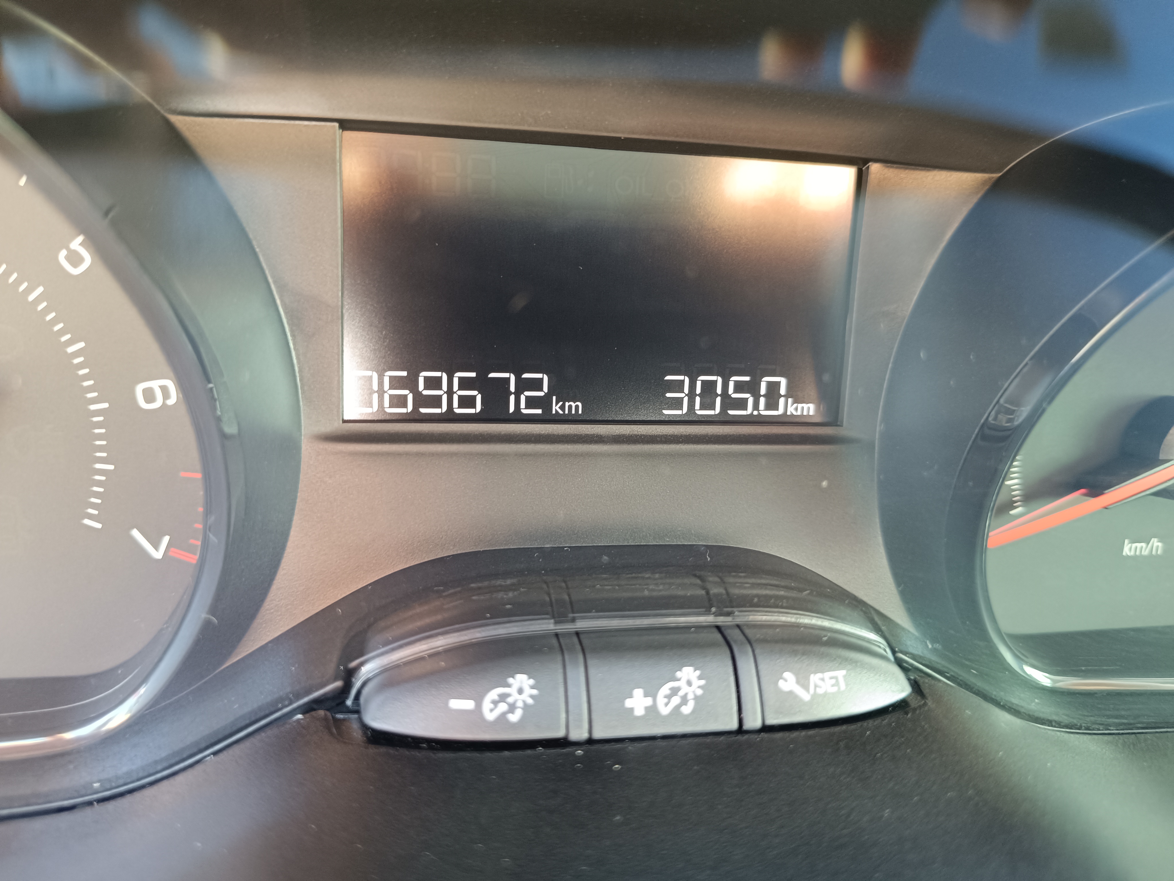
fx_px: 814
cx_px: 587
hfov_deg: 71.6
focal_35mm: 24
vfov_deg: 56.8
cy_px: 440
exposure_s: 1/33.3
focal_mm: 5.59
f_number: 1.88
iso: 499
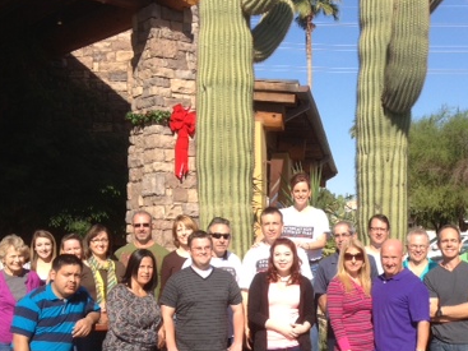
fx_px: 824
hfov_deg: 31.5
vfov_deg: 23.8
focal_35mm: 61
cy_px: 253
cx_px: 309
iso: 50
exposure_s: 1/1381
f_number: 2.4
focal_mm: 4.28
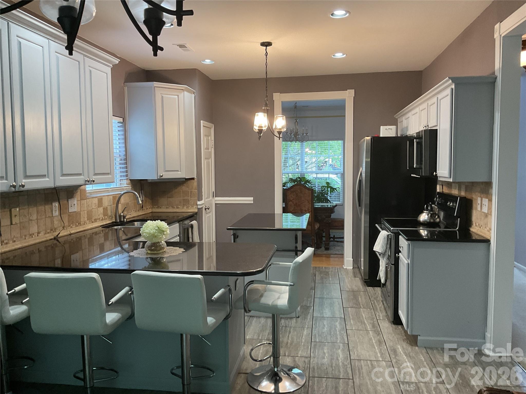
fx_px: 441
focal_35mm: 29
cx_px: 263
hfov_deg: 61.7
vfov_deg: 48.2
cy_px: 197
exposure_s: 1/60
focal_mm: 3
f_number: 1.8
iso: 64
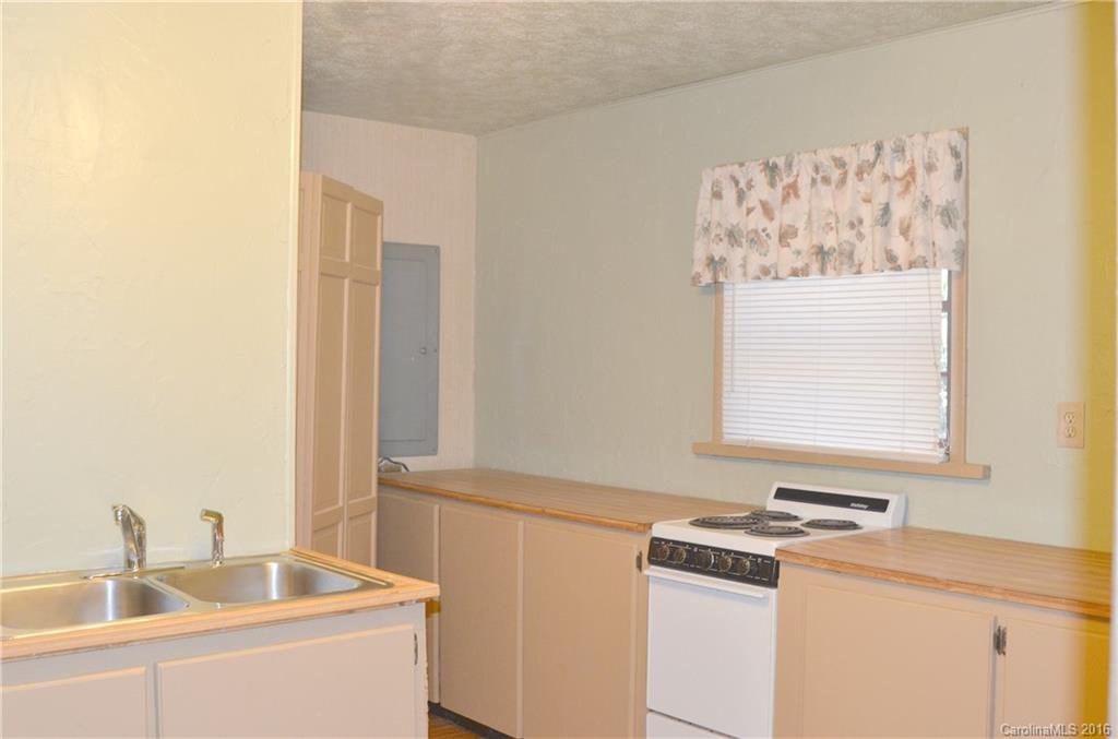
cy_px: 370
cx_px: 559
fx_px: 1115
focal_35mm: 36
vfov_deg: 36.7
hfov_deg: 53.3
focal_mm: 24
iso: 800
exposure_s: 1/60
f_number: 5
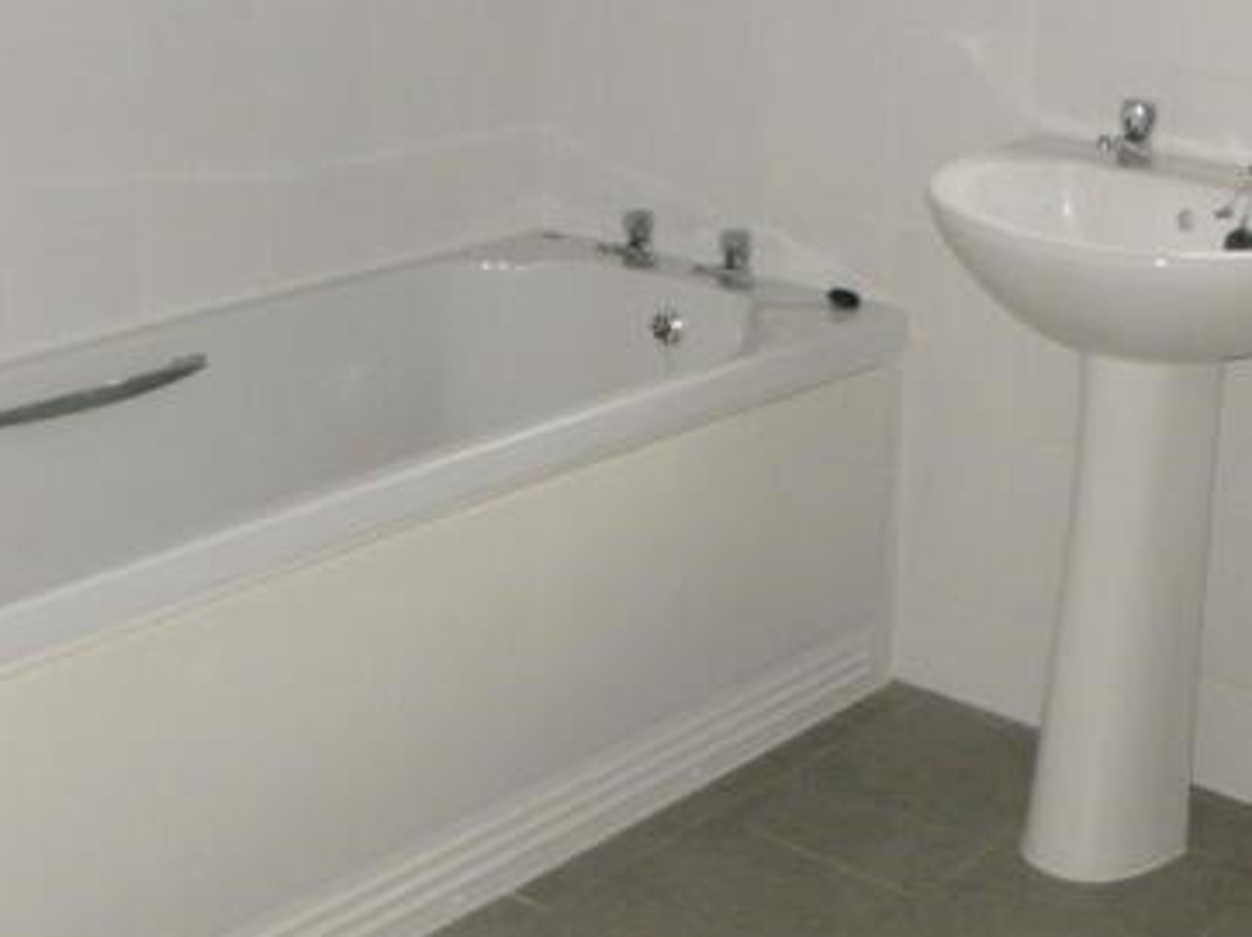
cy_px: 527
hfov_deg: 33.2
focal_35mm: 58
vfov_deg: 25.2
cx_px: 721
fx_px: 2096
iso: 400
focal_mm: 6.3
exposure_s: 1/250
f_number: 3.5
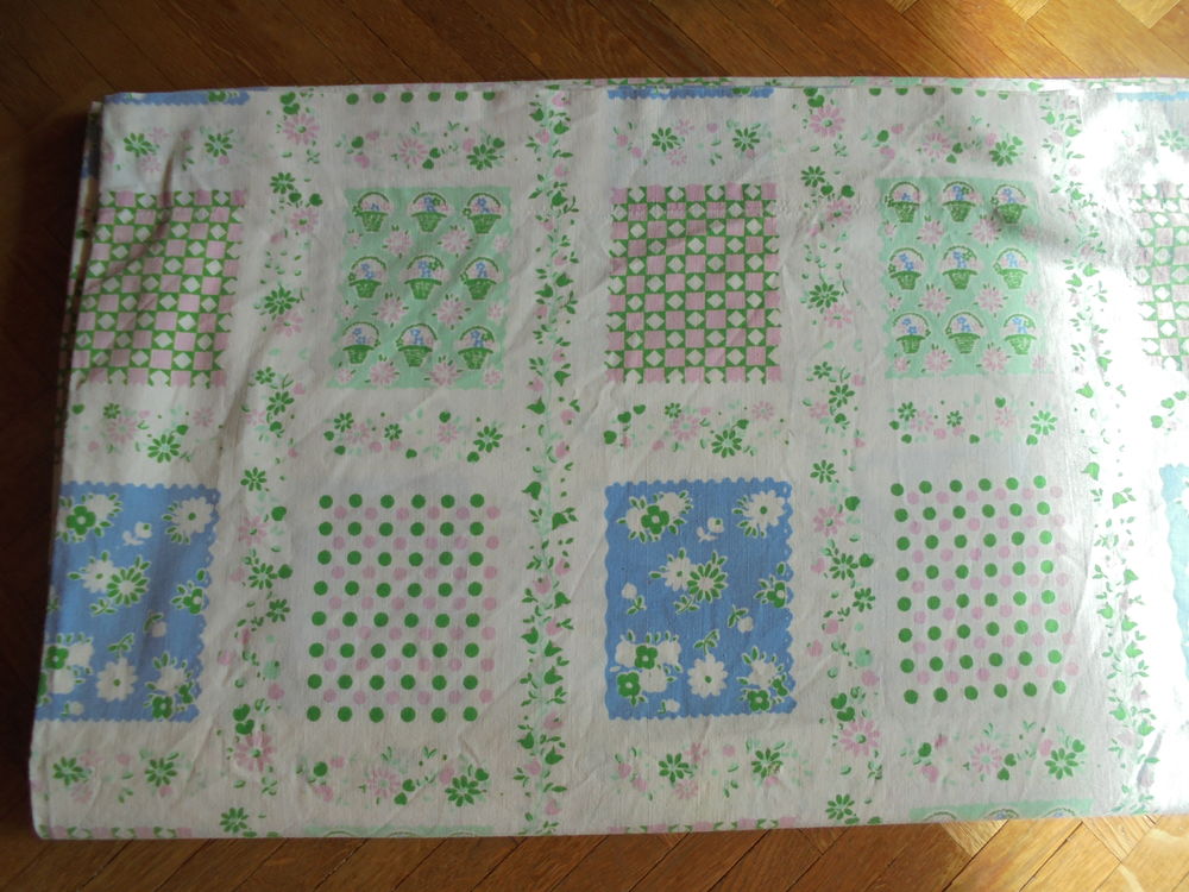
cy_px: 446
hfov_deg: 67.3
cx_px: 594
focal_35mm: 26
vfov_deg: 53.1
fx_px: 893
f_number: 3.5
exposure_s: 1/160
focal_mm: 4.6
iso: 100
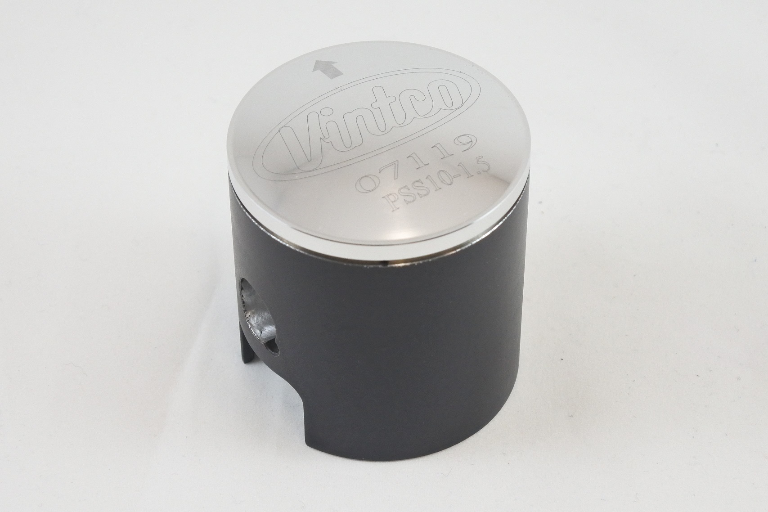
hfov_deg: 33.4
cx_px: 384
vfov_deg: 22.6
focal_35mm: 60
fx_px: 1280
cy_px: 256
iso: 500
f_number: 4.8
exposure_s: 1/125
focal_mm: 22.3
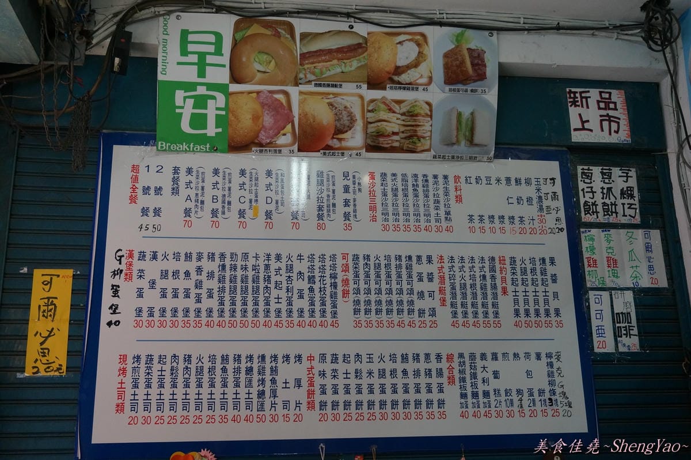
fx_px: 690
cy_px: 230
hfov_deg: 53.2
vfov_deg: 36.8
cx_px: 346
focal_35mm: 36
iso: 800
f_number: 4.5
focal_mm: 24
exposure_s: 1/160
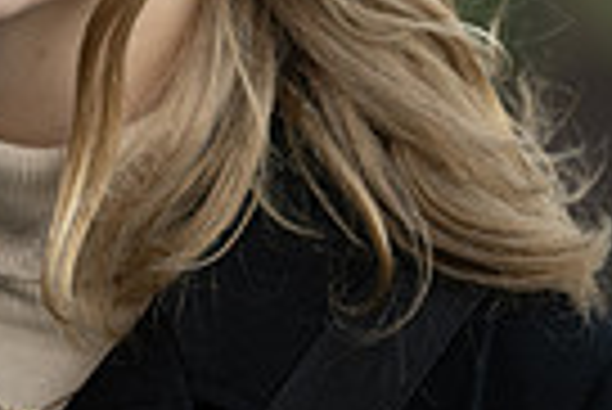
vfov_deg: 3.8
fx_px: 6160
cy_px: -313
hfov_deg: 5.6
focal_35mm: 362
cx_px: -562
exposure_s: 1/200
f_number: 1.8
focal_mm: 85
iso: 200
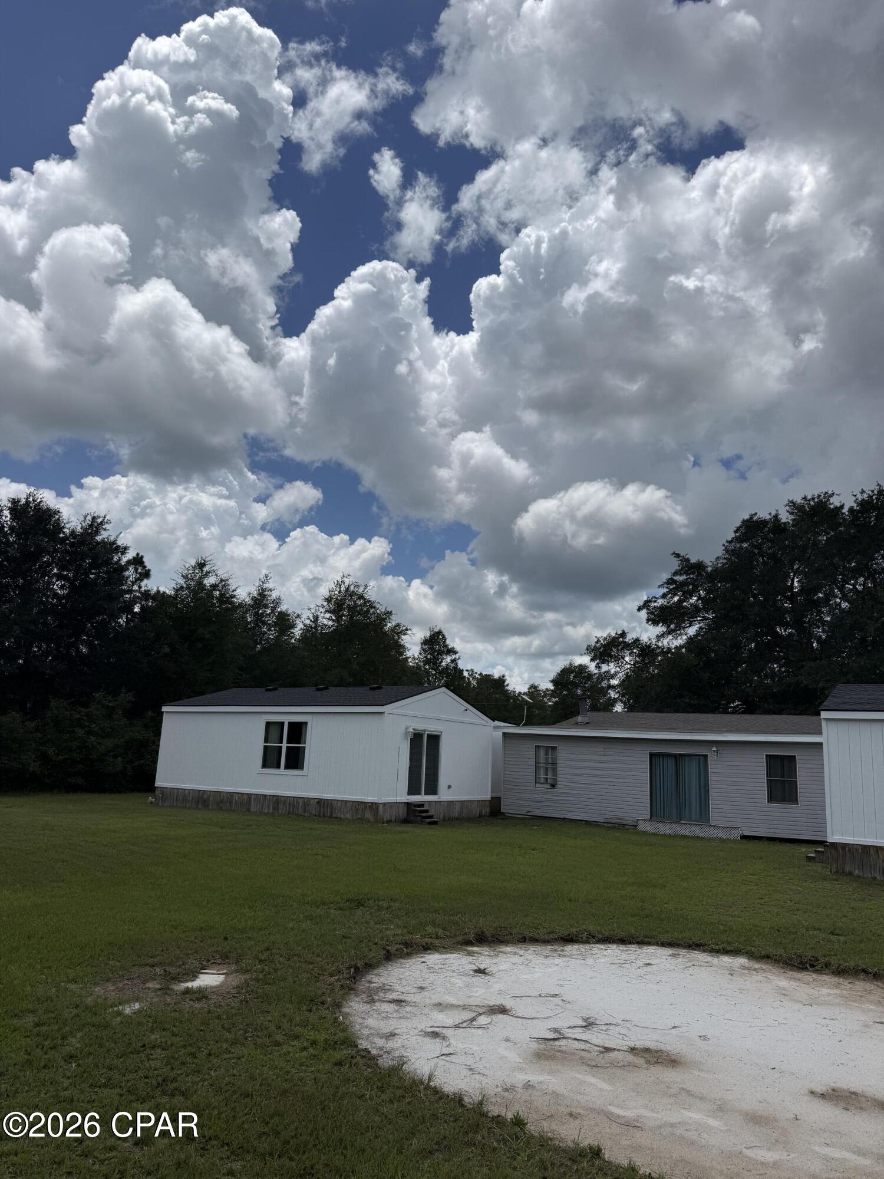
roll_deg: -4.4
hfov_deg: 56.8
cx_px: 442
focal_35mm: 24
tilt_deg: +12.0
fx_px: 817
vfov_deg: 71.6
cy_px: 590
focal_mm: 6.76
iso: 80
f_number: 1.78
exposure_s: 1/11905
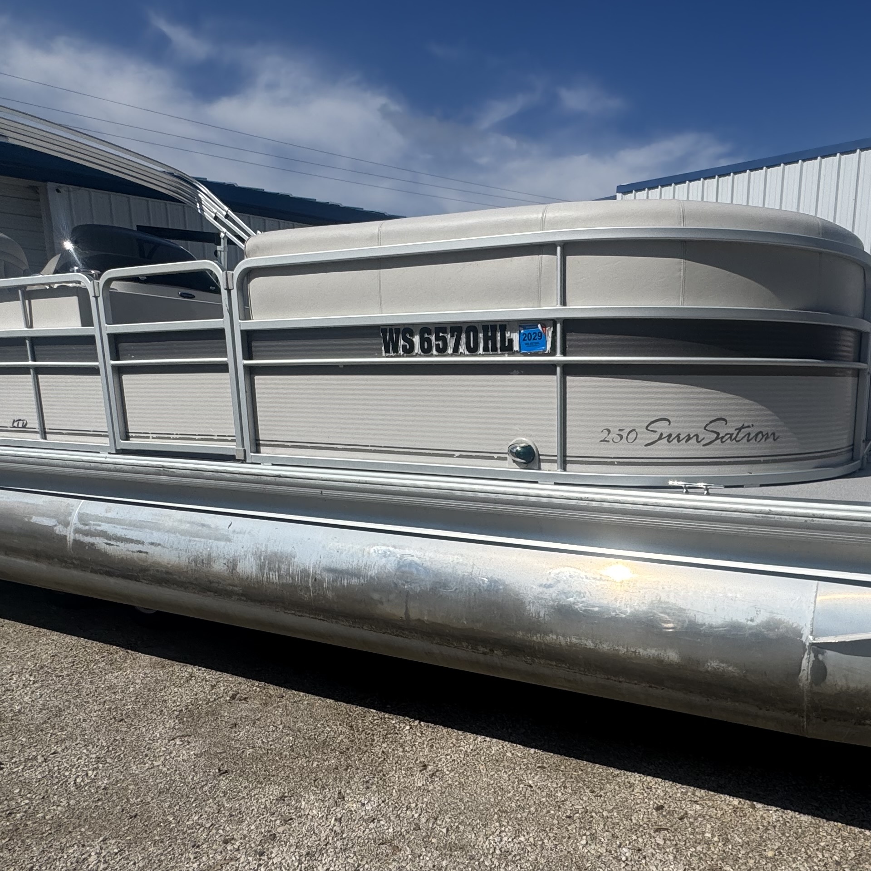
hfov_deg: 59.7
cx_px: 574
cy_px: 532
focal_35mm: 26
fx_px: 740
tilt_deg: -12.1
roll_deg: -1.4
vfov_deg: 60.3
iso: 32
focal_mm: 2.22
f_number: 2.2
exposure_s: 1/3906
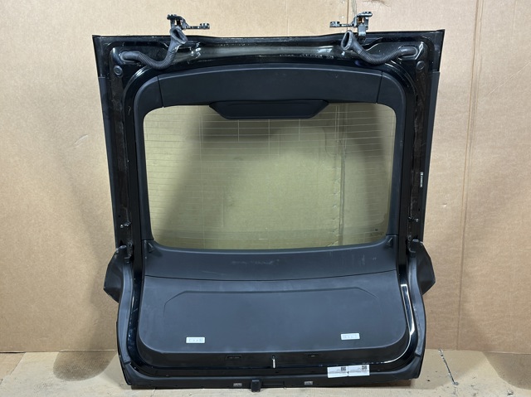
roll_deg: -0.6
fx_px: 736
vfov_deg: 30.2
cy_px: 198
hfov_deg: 39.7
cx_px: 266
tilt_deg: -15.0
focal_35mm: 48
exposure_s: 1/50
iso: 320
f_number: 1.78
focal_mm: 6.86
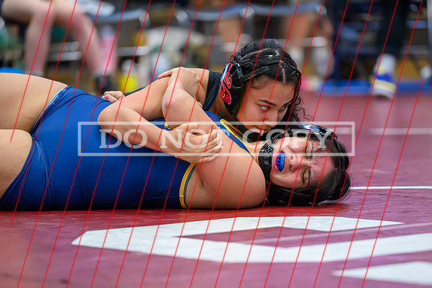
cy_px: 166
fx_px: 2790
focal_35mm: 232
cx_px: 234
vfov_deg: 5.9
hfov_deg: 8.9
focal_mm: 200
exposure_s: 1/500
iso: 10000
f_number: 2.8
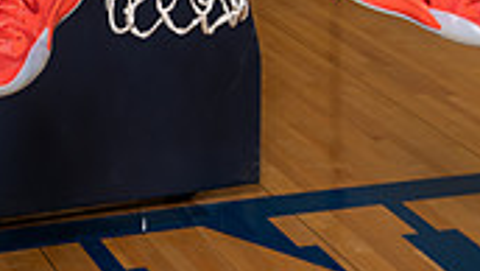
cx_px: 123
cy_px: -349
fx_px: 1745
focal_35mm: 137
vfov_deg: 8.2
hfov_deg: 15.6
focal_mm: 50
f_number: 8
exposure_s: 1/250
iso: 640
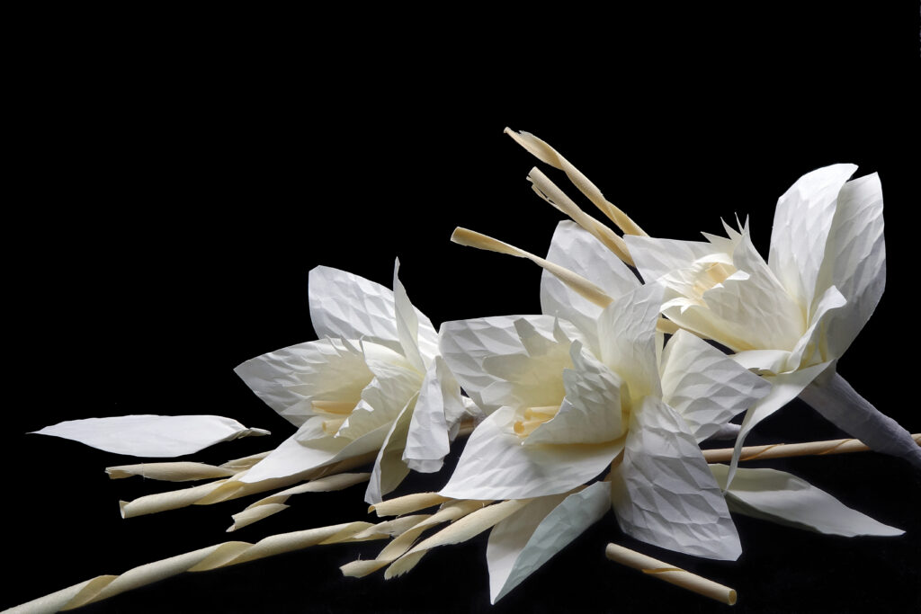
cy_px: 307
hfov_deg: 36.2
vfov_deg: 24.6
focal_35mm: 55
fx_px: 1407
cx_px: 460
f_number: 16
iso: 100
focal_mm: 20.2
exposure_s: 1/10
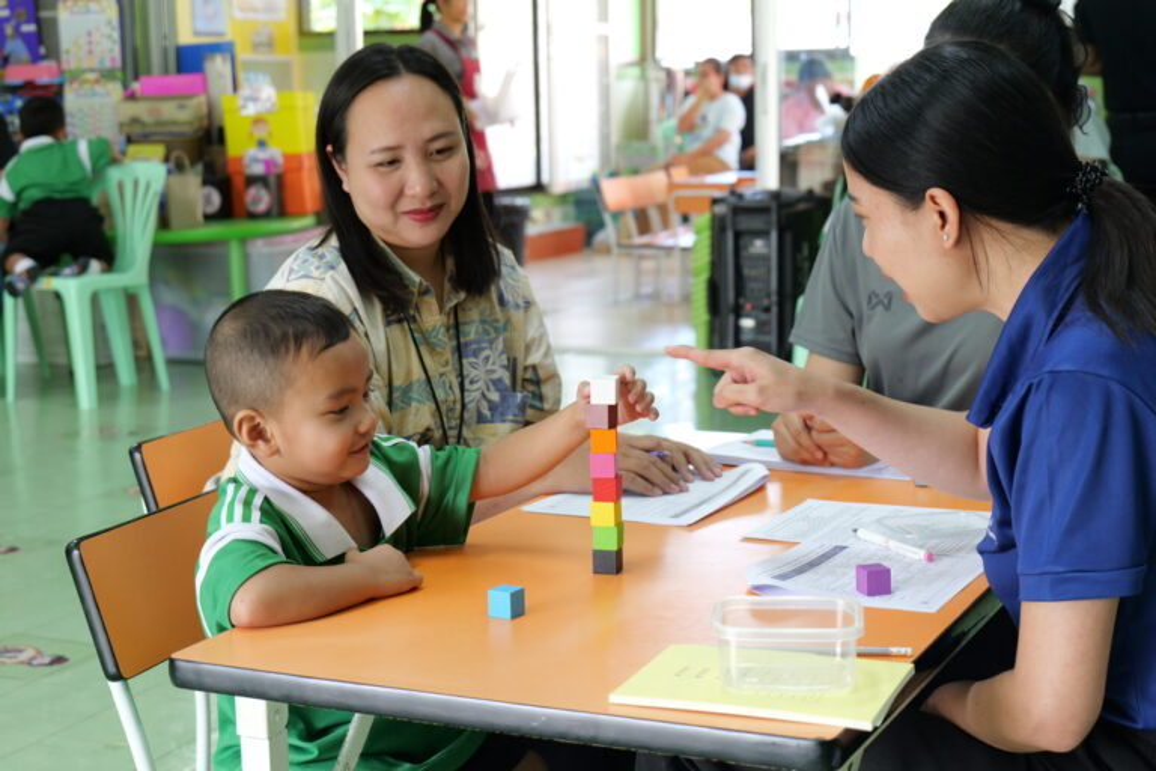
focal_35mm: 60
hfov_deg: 33.4
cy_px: 386
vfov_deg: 22.6
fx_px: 1927
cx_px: 578
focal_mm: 60
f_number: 5.6
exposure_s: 1/100
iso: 2500
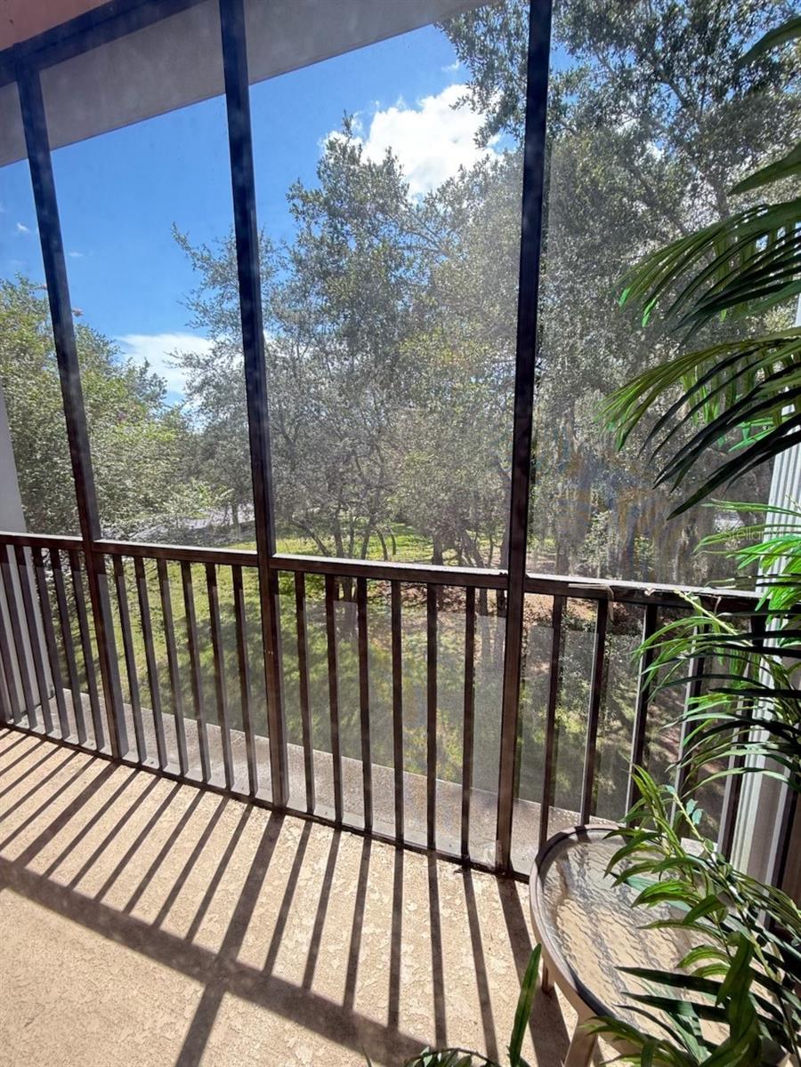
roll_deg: +1.0
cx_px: 400
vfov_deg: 102.1
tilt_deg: -9.6
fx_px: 432
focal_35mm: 14
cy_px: 534
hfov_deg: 85.7
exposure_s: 1/118
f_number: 2.2
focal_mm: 2.22
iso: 50
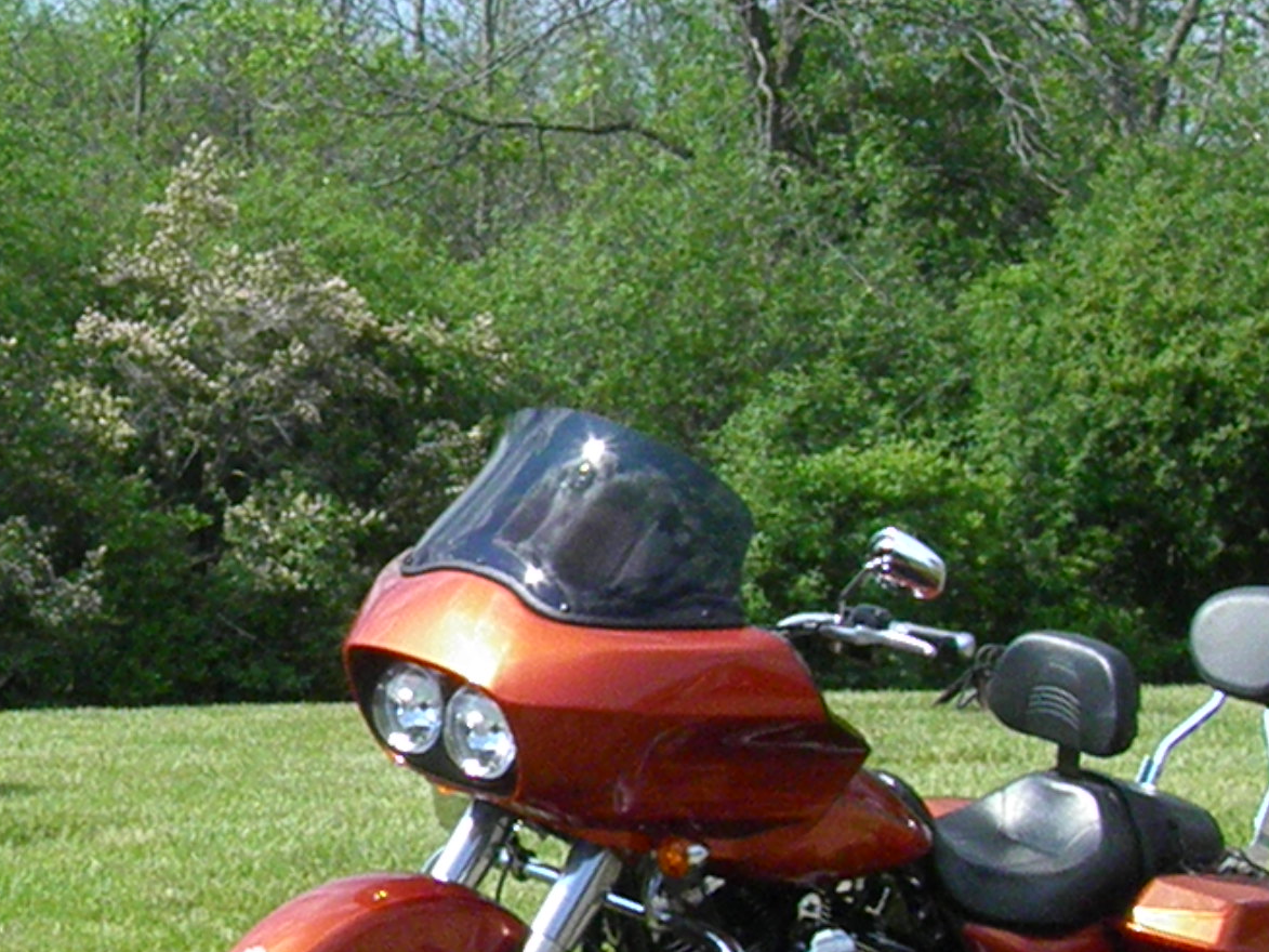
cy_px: 556
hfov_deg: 16.3
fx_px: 4400
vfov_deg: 12.3
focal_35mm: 120
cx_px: 260
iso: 500
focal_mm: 10
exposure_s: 1/1600
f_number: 6.5
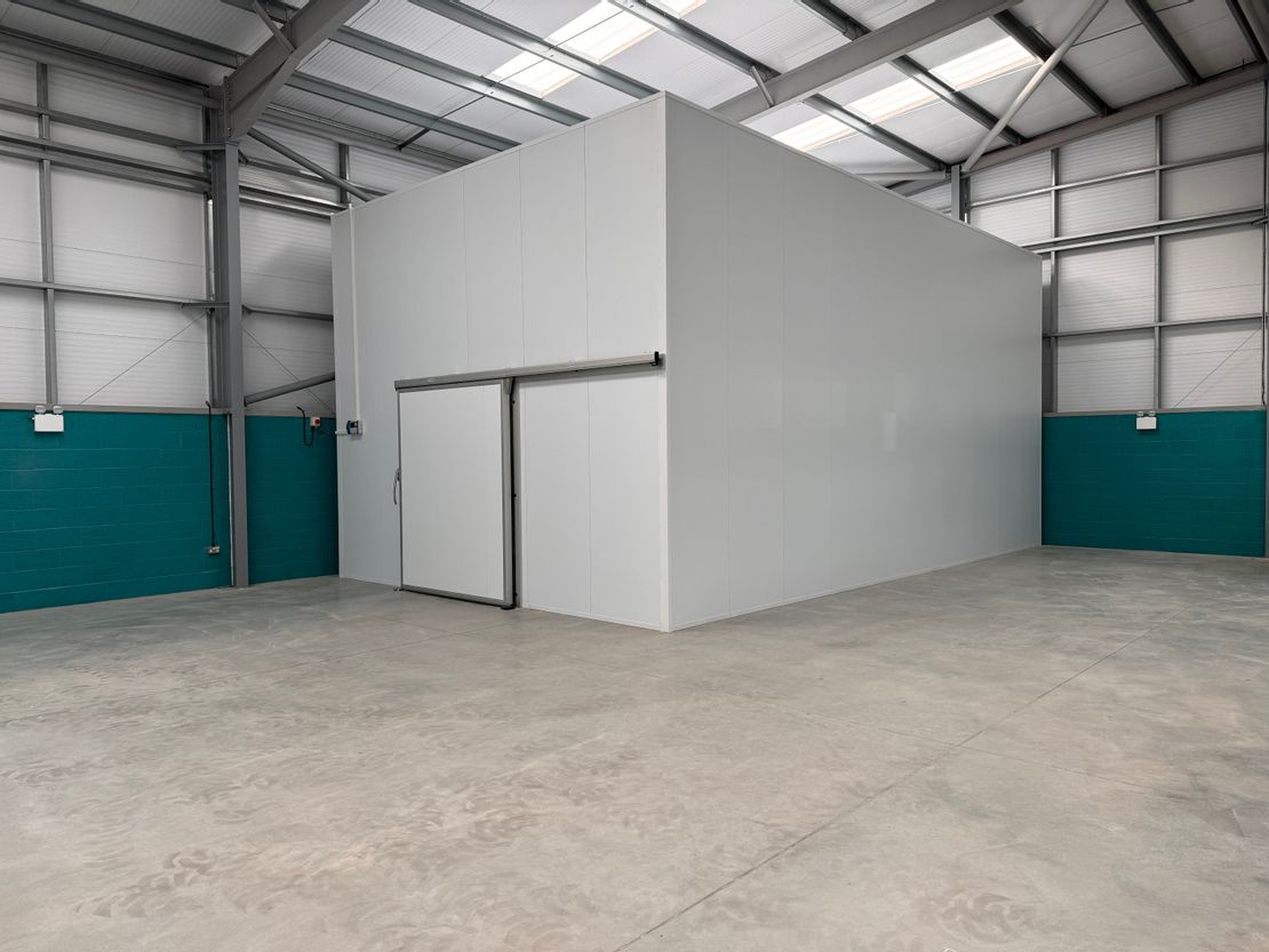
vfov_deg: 56.8
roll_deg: -0.2
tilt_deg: -2.9
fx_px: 880
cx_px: 634
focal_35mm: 24
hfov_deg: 71.6
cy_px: 476
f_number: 1.78
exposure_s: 1/224
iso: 64
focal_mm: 6.76
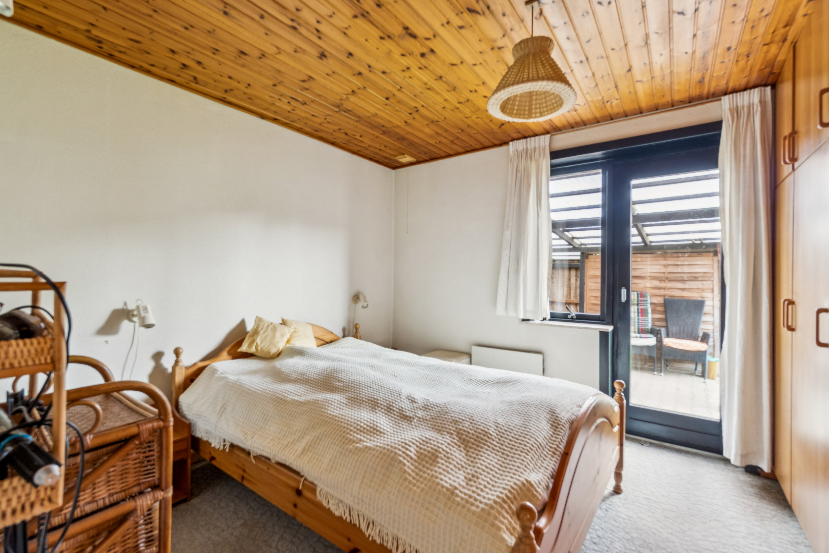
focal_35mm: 15
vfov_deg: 77.3
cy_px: 276
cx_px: 414
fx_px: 345
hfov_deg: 100.4
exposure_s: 1.3
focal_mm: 10
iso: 200
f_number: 8
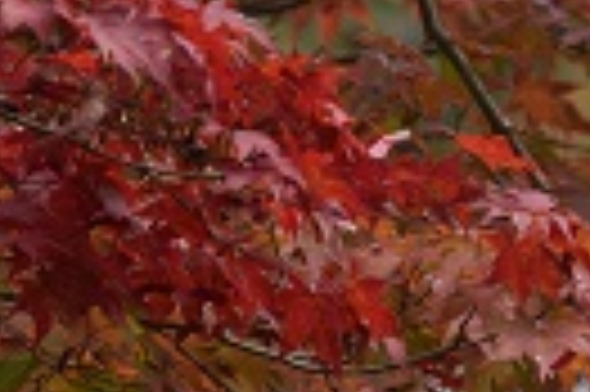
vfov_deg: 2.4
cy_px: -45
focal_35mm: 579
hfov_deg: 3.5
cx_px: 1027
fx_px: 9475
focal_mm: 105
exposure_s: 1/250
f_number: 8
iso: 250
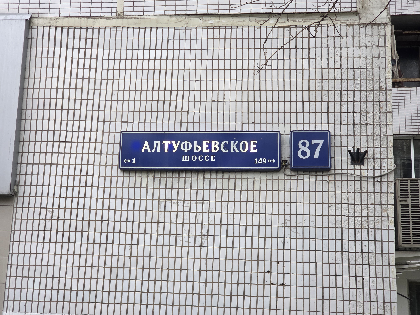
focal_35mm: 69
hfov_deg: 28.2
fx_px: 837
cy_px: 158
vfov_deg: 21.3
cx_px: 210
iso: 25
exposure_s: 1/156
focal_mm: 7
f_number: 2.4
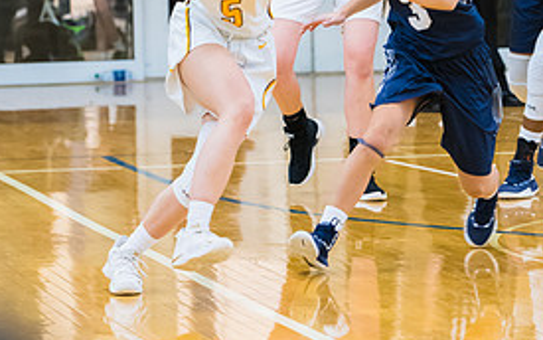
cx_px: 271
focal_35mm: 290
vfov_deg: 4.5
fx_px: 4292
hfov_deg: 7.2
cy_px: 34
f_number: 3.2
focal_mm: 116
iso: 3200
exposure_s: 1/400
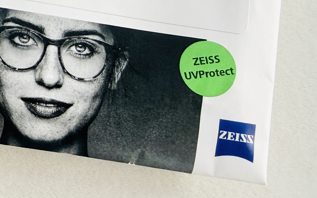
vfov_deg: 16.7
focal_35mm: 76
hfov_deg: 24.0
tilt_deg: -81.5
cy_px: -12
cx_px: -89
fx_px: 657
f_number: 2.2
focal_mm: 2.22
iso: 200
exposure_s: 1/100
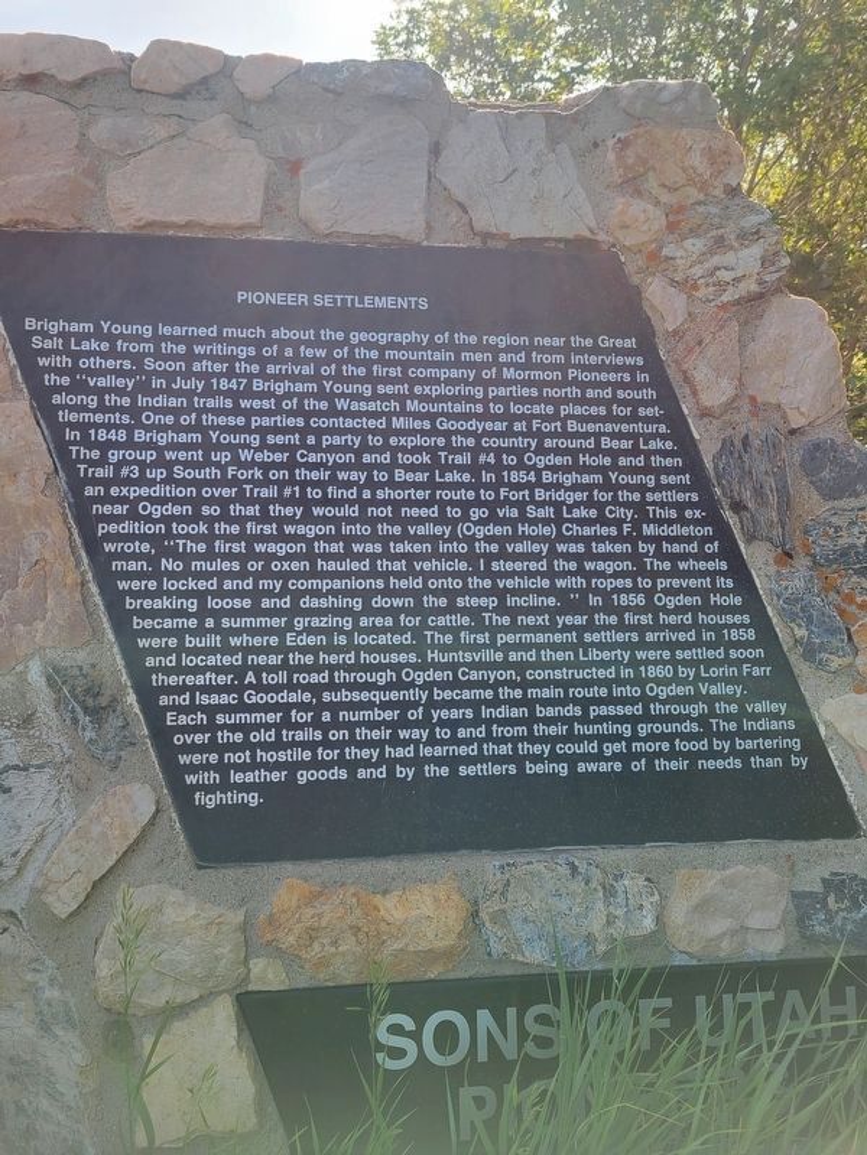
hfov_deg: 53.1
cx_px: 434
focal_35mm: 26
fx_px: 868
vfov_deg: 67.3
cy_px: 578
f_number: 1.8
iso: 40
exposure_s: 1/418
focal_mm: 5.4
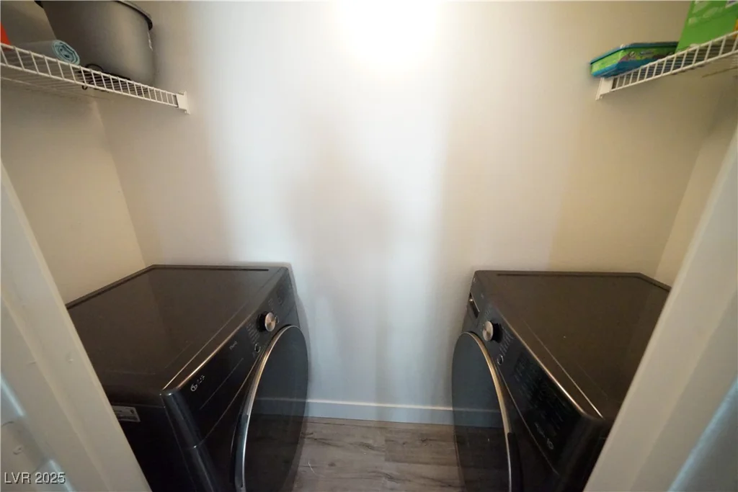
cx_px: 369
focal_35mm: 12
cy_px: 246
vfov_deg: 90.0
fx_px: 246
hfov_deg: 112.6
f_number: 7.1
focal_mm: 12
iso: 16000
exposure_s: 1/125
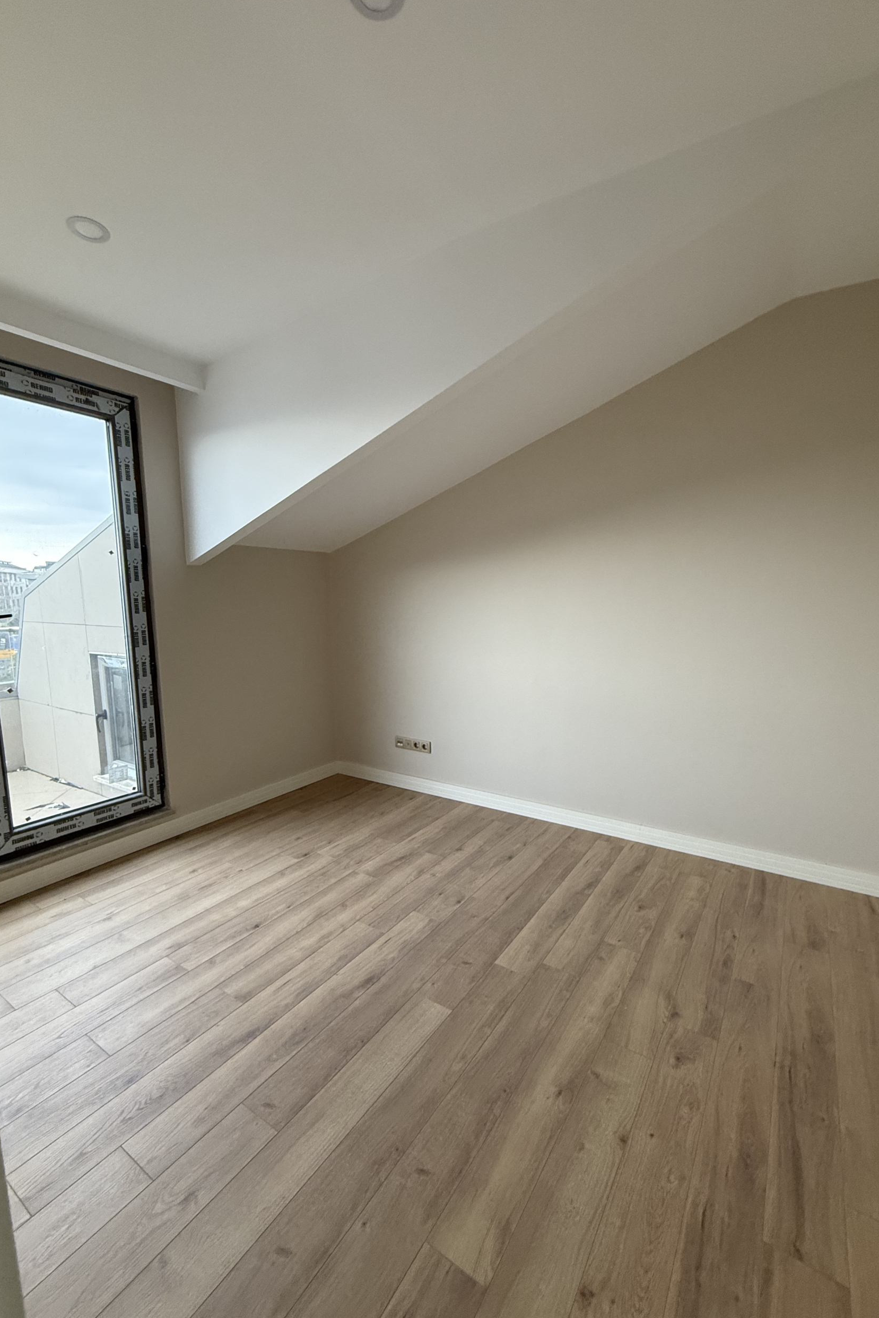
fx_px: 549
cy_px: 673
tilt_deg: -7.8
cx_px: 473
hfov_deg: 77.2
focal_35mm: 15
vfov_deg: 100.4
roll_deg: -0.5
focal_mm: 2.22
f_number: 2.2
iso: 320
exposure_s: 1/77
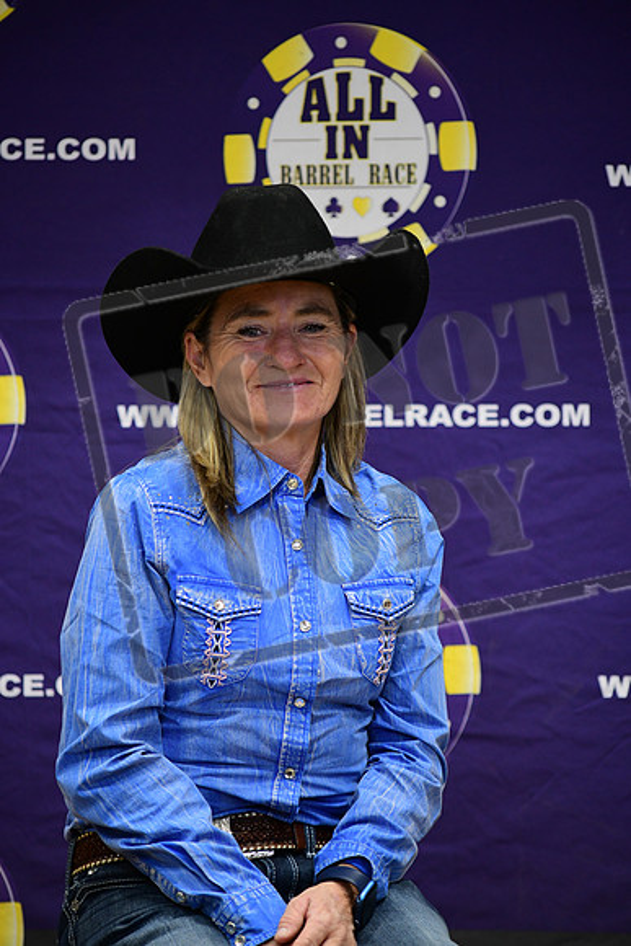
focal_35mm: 110
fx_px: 2890
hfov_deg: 12.5
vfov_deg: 18.6
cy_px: 473
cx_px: 316
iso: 2500
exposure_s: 1/250
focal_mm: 110
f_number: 4.2
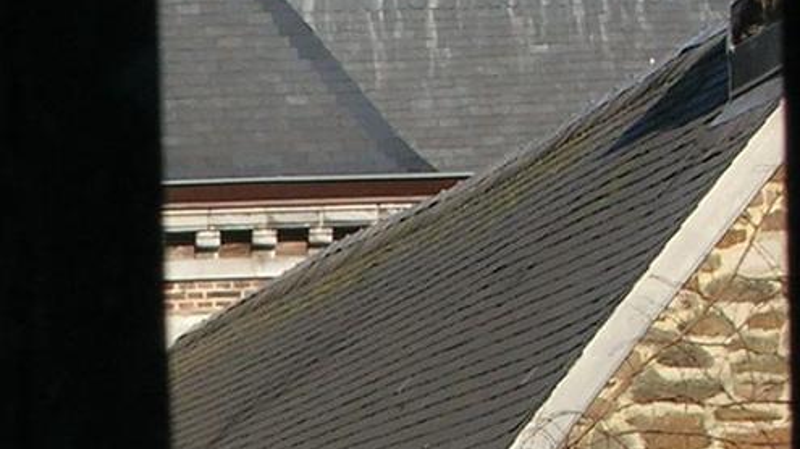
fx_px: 5195
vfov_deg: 4.9
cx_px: -129
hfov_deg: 8.7
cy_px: 756
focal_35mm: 245
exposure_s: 1/197
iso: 50
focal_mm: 9.7
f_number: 5.9
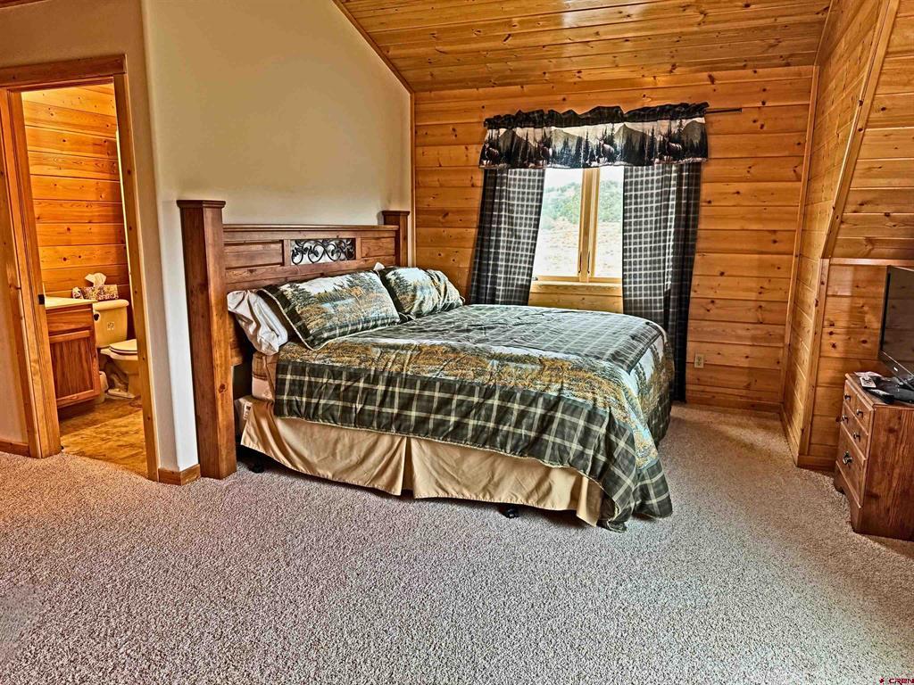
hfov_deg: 71.6
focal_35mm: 24
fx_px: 634
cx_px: 457
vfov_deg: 56.8
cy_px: 342
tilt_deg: -11.1
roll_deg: -0.4
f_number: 1.78
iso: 125
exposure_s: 1/60
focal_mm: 6.76
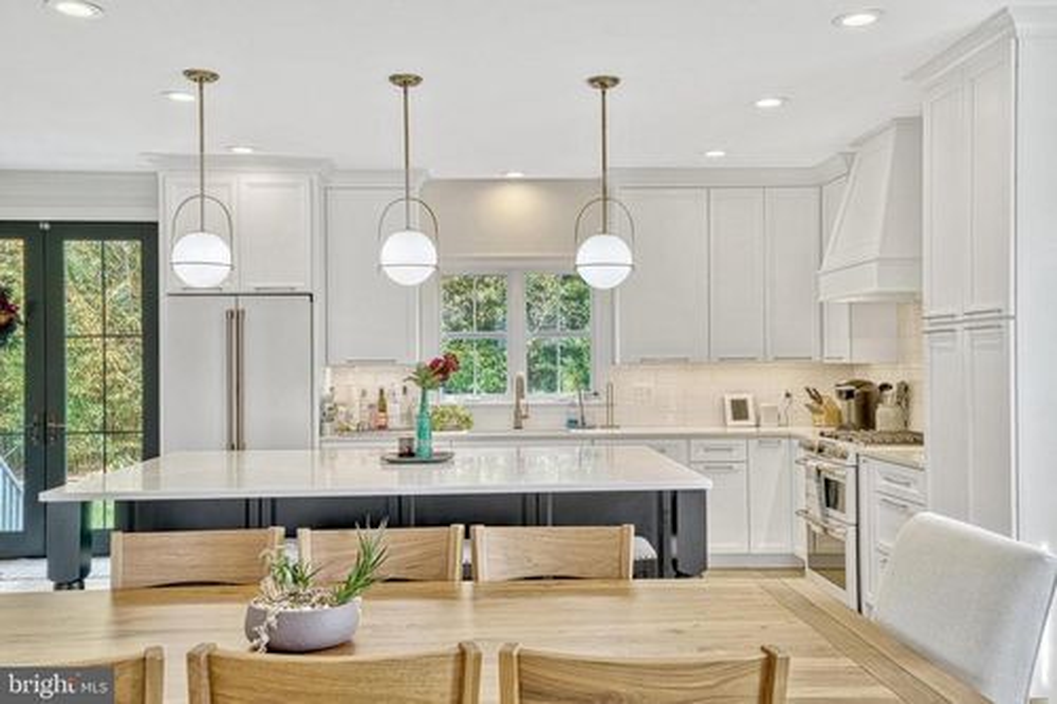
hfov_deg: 54.5
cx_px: 528
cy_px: 352
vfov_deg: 37.8
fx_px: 1027
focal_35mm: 35
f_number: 8
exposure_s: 1/200
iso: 1250
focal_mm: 35
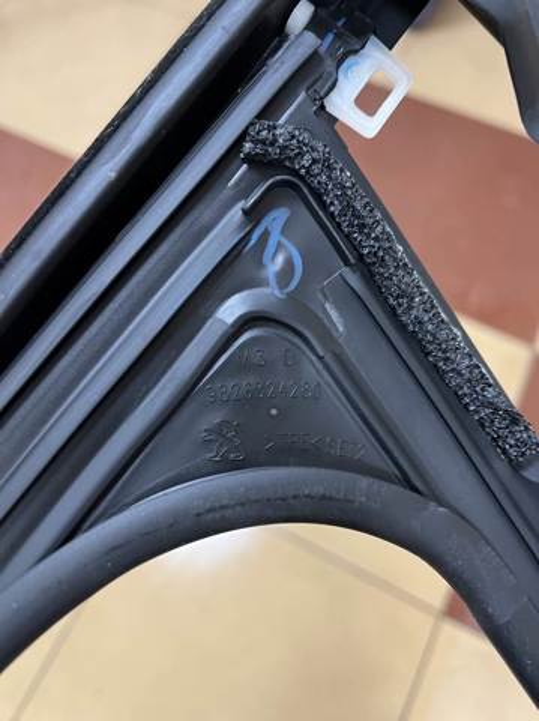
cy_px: 360
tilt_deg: -66.5
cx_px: 270
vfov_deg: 67.4
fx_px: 541
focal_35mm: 26
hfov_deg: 53.0
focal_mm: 5.1
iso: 320
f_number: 1.6
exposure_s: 1/50
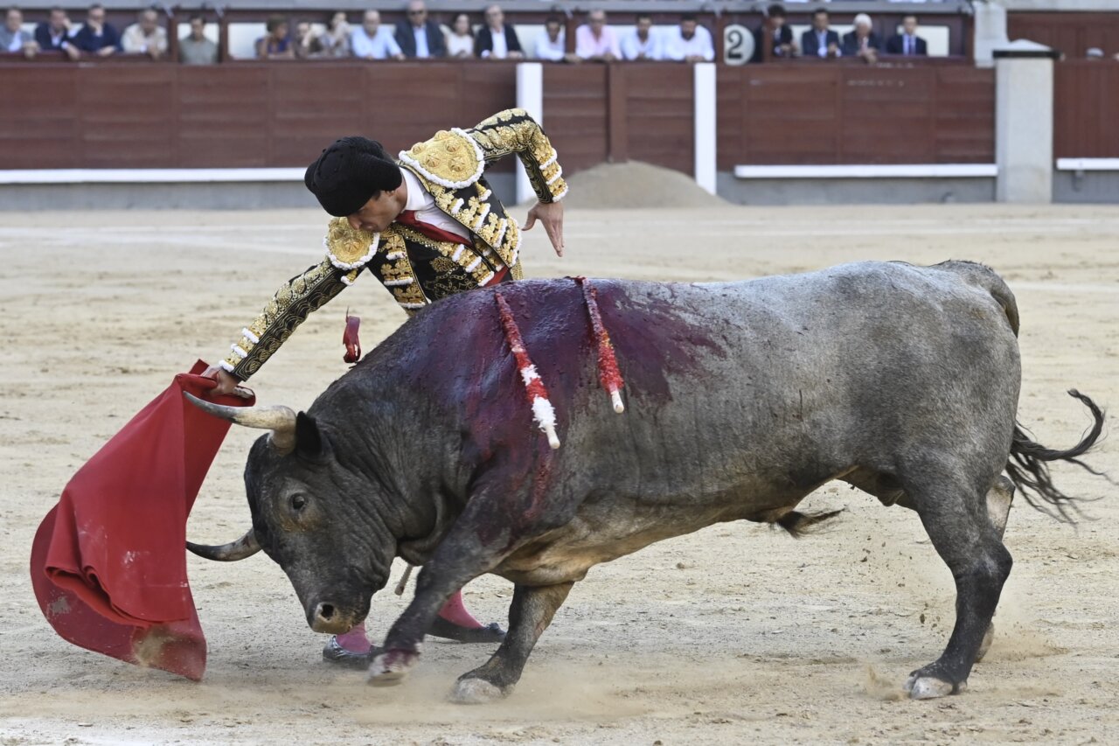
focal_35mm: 142
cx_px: 560
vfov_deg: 9.7
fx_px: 4413
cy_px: 373
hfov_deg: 14.5
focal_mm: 95
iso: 1600
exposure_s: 1/800
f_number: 4
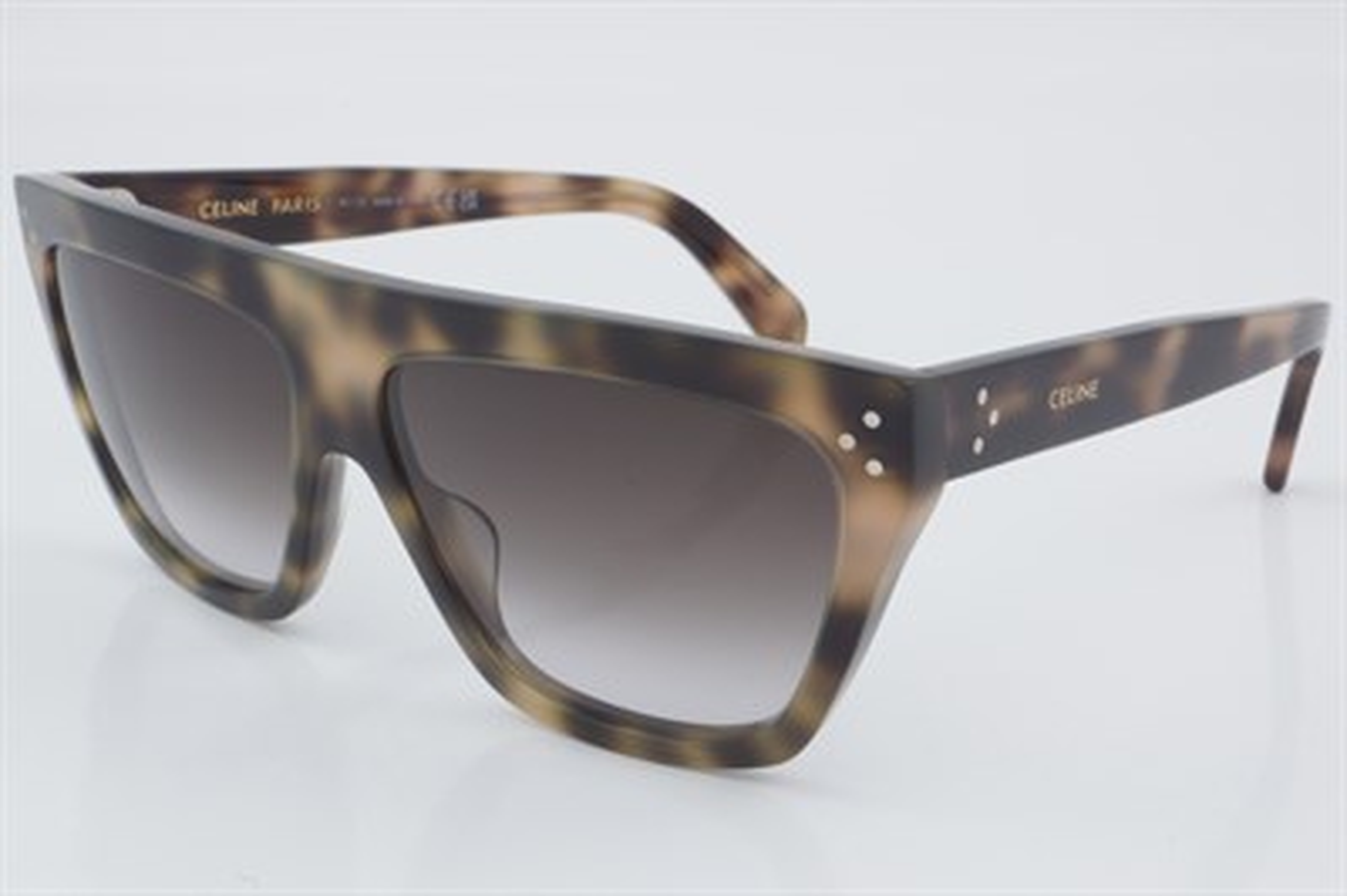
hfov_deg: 27.0
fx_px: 2804
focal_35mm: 75
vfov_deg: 18.2
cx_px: 674
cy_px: 448
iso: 100
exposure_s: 1/3
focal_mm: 50
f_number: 32
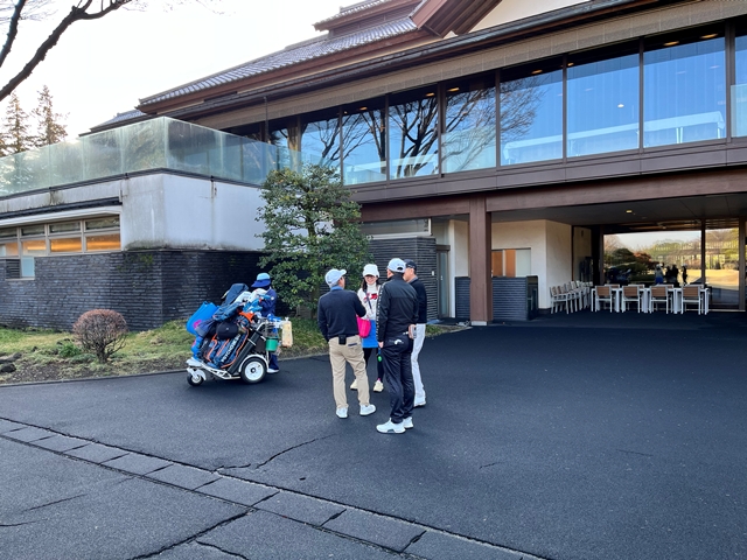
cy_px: 280
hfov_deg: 67.3
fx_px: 561
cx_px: 374
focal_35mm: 26
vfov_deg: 53.1
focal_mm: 5.1
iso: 40
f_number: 1.6
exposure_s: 1/173
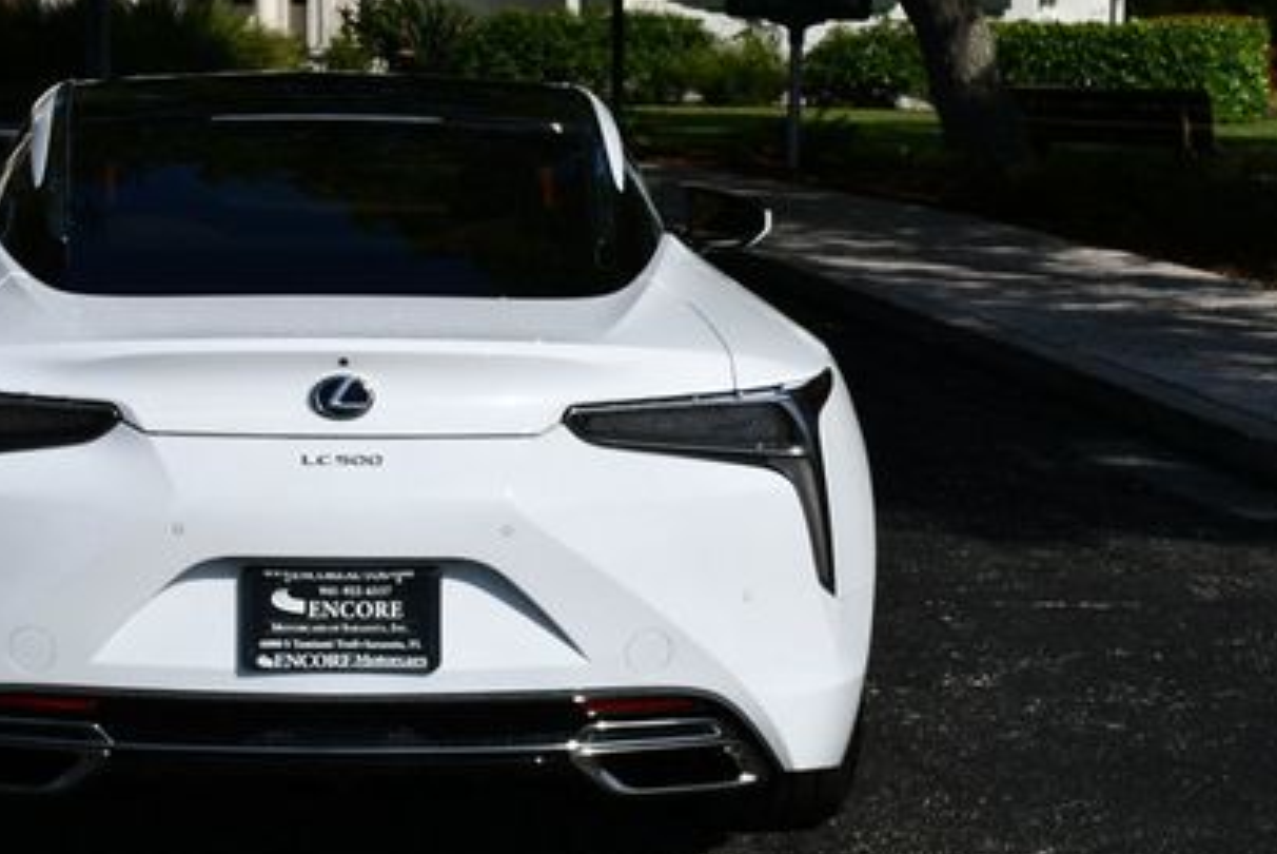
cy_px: 389
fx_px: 3372
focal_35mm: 95
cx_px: 288
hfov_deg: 21.2
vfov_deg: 14.4
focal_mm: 30
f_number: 10
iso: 100
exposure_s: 1/400
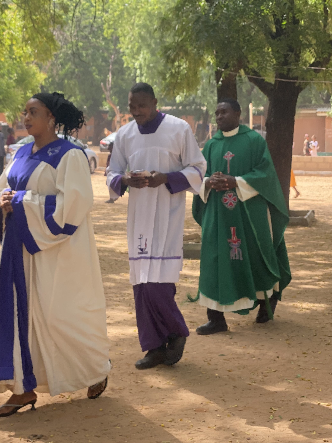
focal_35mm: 75
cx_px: 152
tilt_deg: -5.4
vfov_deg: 26.0
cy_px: 227
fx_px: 959
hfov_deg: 19.6
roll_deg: -0.8
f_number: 2
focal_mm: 6
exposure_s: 1/161
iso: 20
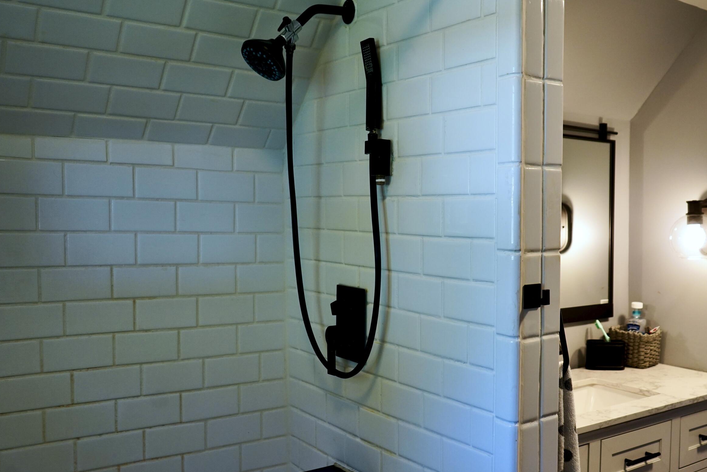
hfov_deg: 52.6
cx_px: 436
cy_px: 269
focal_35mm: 36
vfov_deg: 36.8
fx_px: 707
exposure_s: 1/160
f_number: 4
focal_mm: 28
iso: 1250
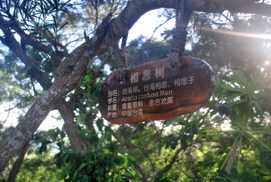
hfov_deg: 46.3
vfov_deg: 32.0
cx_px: 136
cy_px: 91
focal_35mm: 42
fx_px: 317
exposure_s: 1/160
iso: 200
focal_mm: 28
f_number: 4
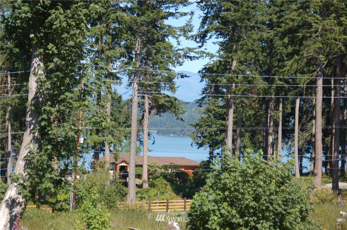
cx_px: 174
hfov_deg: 17.1
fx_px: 1155
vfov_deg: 11.4
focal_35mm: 120
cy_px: 115
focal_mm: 80
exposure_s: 1/500
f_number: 5.6
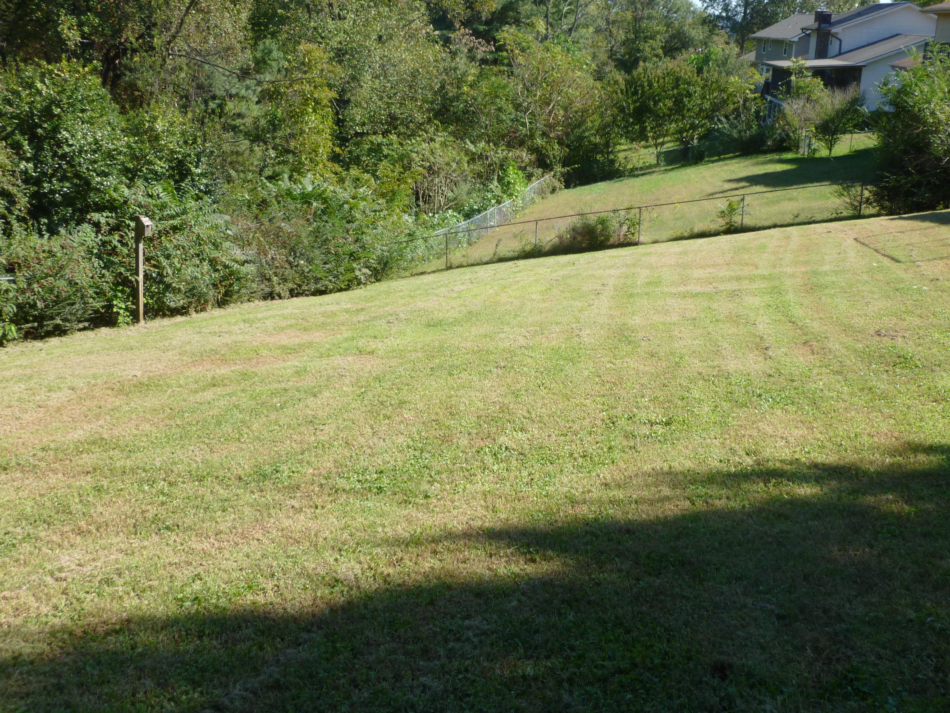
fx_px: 933
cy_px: 317
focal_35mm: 34
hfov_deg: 53.8
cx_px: 534
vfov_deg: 41.7
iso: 100
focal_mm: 5
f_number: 3.3
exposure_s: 1/400
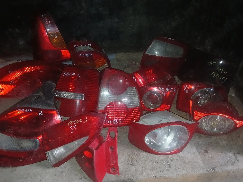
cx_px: 122
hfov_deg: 67.3
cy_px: 91
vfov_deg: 53.1
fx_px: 183
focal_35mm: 26
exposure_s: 1/50.3
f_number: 1.8
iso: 250
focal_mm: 3.98
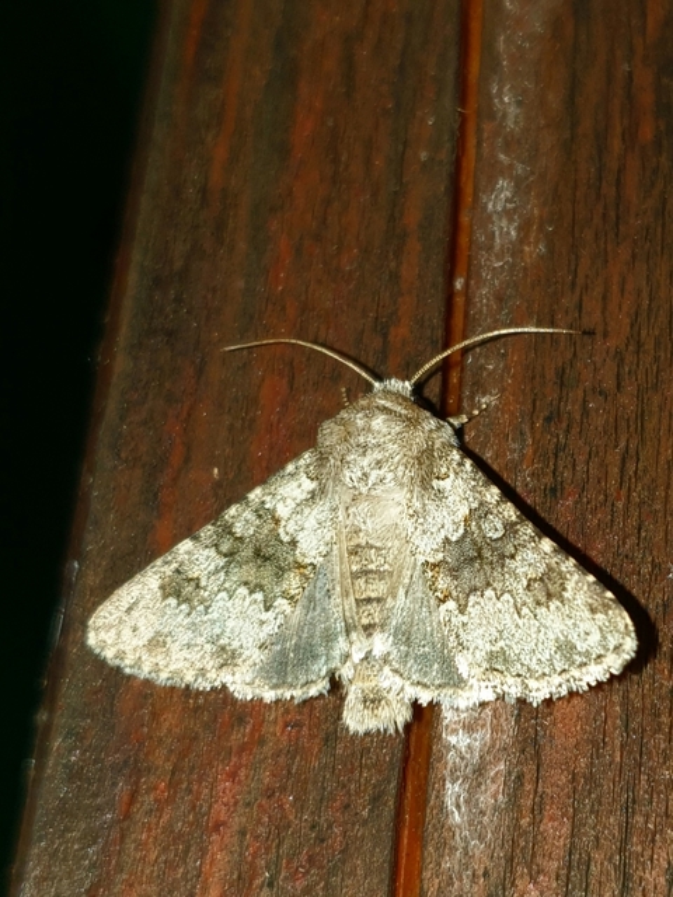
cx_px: 336
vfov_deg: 67.3
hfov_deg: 53.1
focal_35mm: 26
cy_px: 448
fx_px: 674
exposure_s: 1/170
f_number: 1.5
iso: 50
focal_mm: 4.3
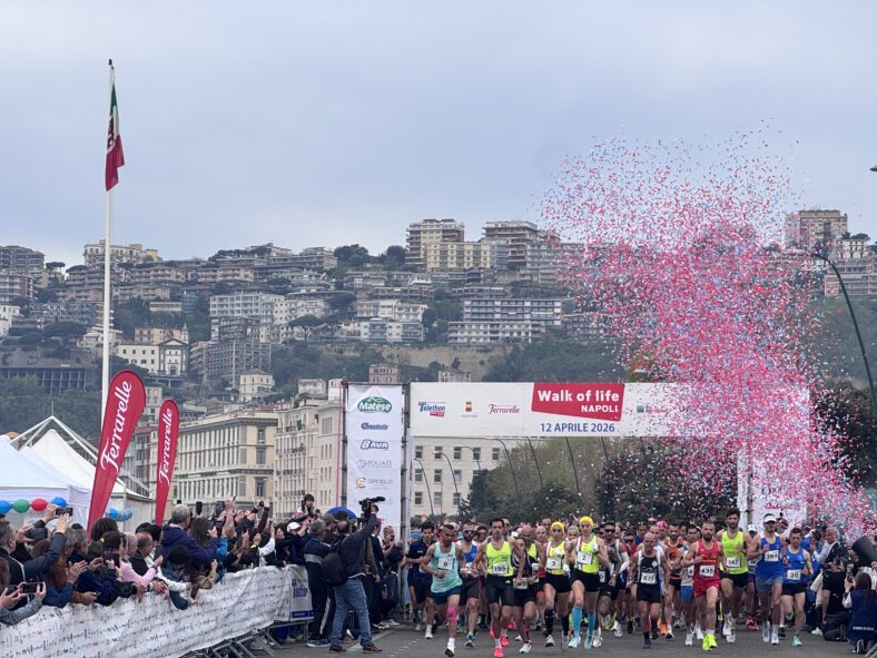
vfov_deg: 14.8
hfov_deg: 19.6
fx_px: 2534
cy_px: 423
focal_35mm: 100
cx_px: 560
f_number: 2.8
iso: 25
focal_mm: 9
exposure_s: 1/219
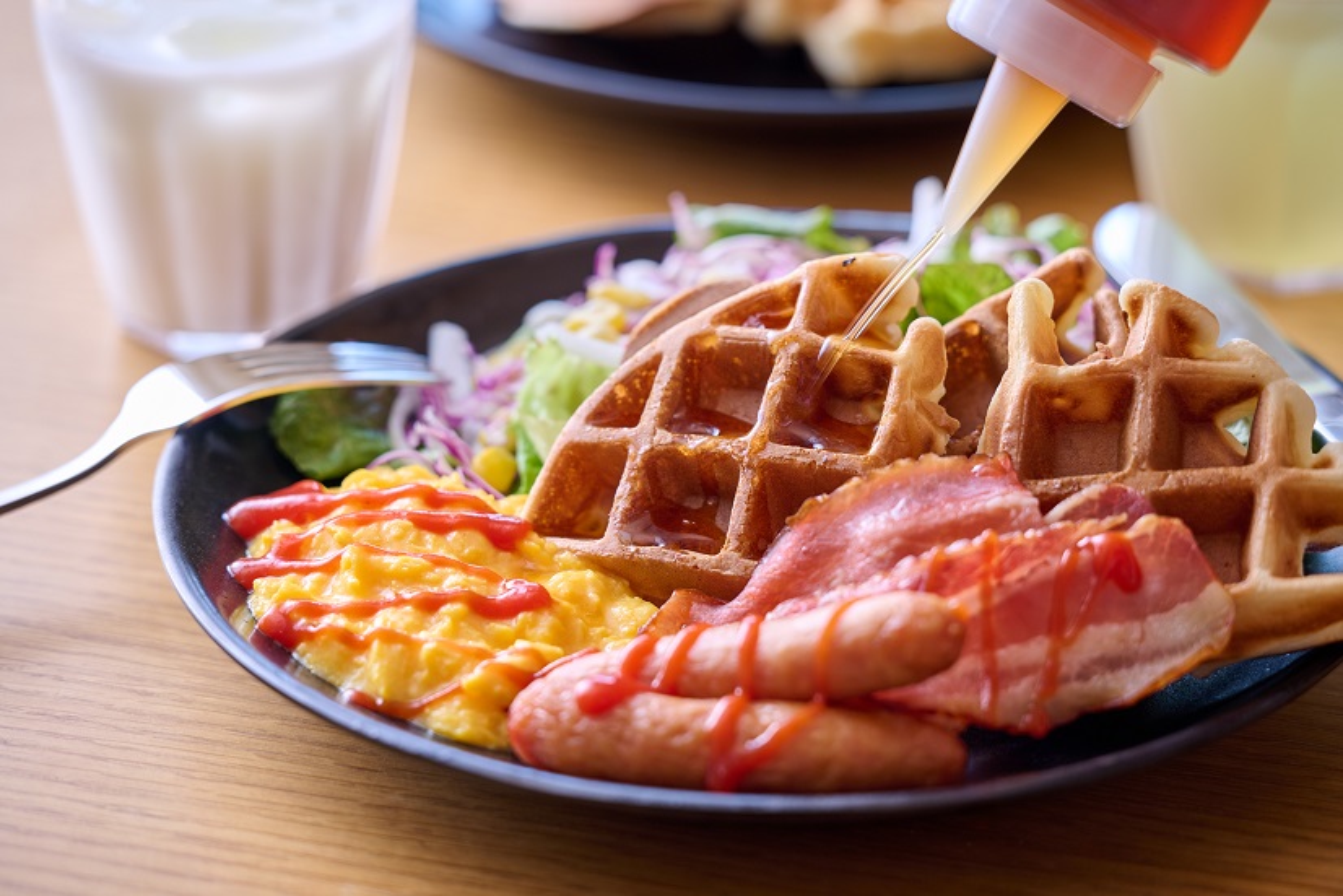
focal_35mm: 120
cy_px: 448
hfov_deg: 17.1
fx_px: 4477
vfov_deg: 11.4
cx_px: 672
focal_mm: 120
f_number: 4
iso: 160
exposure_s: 1/4
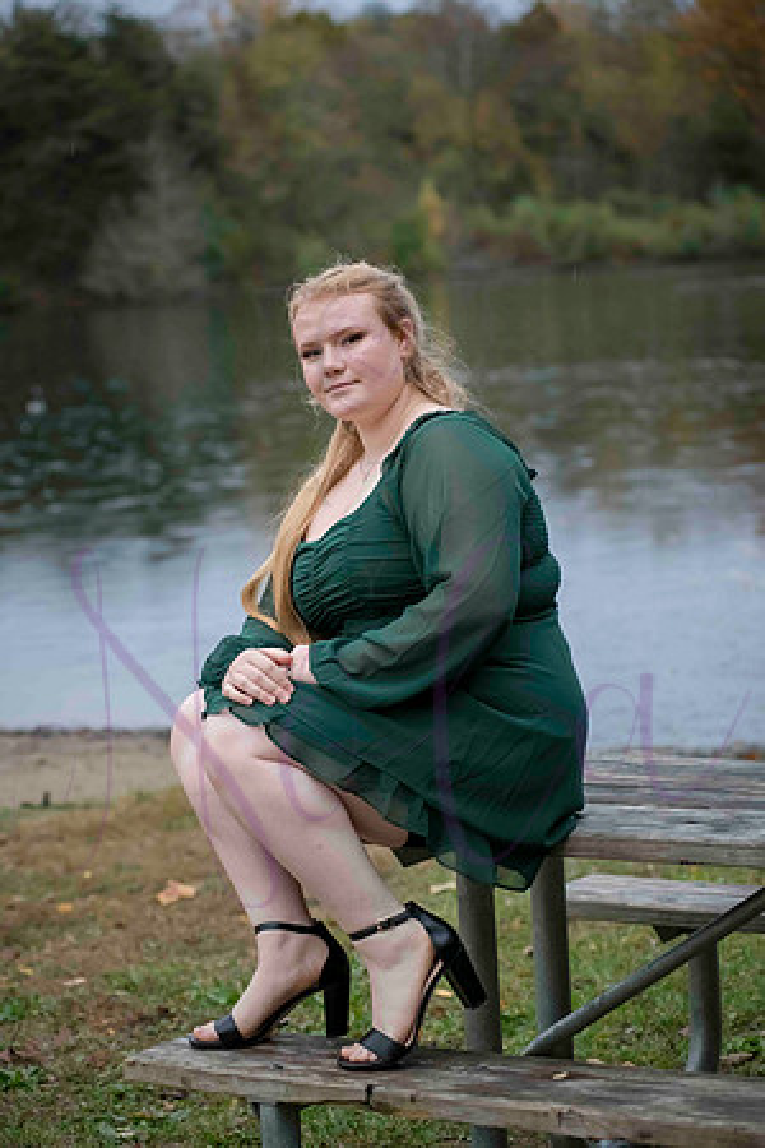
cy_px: 574
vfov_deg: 25.4
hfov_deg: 17.1
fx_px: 2550
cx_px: 382
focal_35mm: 80
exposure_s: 1/320
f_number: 4.5
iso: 1600
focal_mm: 80
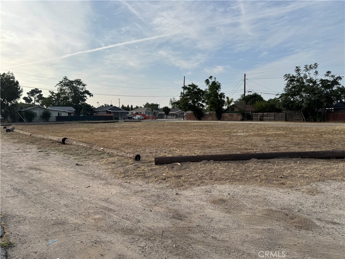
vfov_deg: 56.8
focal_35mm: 24
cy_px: 130
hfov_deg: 71.6
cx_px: 172
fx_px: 239
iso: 80
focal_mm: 6.76
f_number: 1.78
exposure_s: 1/3802
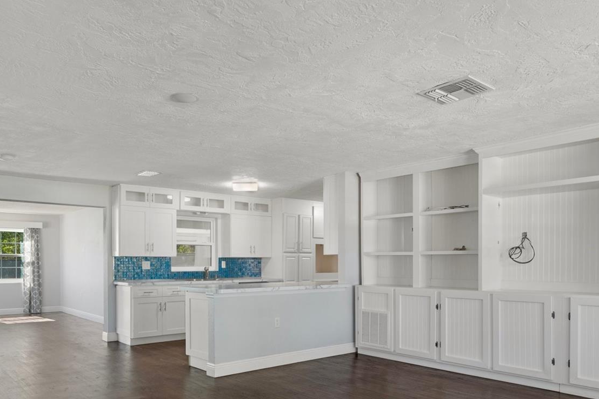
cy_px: 256
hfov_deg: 69.3
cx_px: 276
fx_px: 432
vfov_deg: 48.9
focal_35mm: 26
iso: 320
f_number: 8
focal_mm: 12
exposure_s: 1/1.43
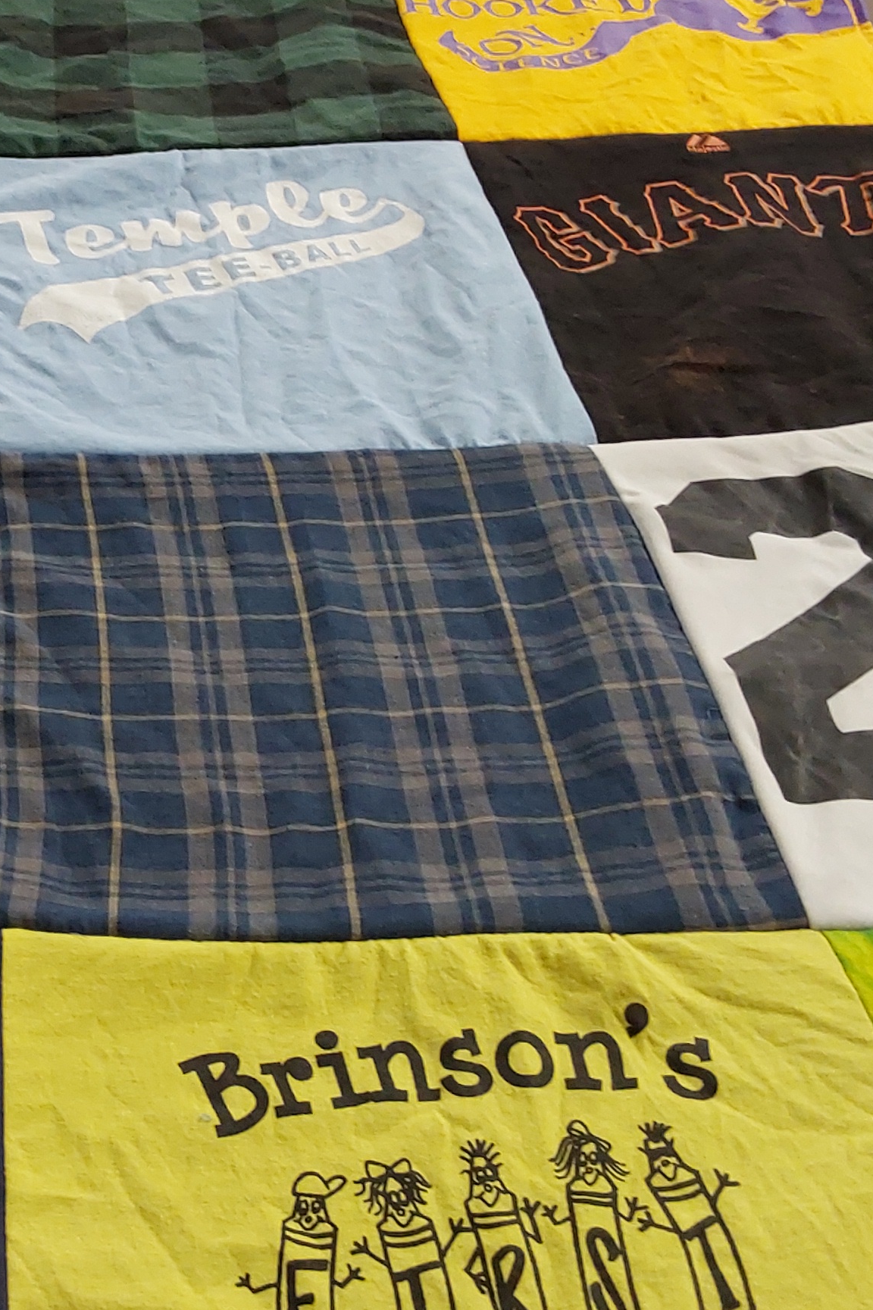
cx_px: -46
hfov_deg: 23.4
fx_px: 2000
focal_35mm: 55
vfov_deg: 36.2
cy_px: 610
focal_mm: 2.91
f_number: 1.9
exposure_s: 1/60
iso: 100
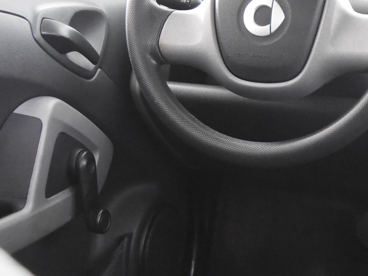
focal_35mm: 82
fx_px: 872
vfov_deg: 17.9
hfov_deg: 23.3
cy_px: 77
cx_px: 318
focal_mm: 28
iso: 9000
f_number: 3.2
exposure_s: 1/50
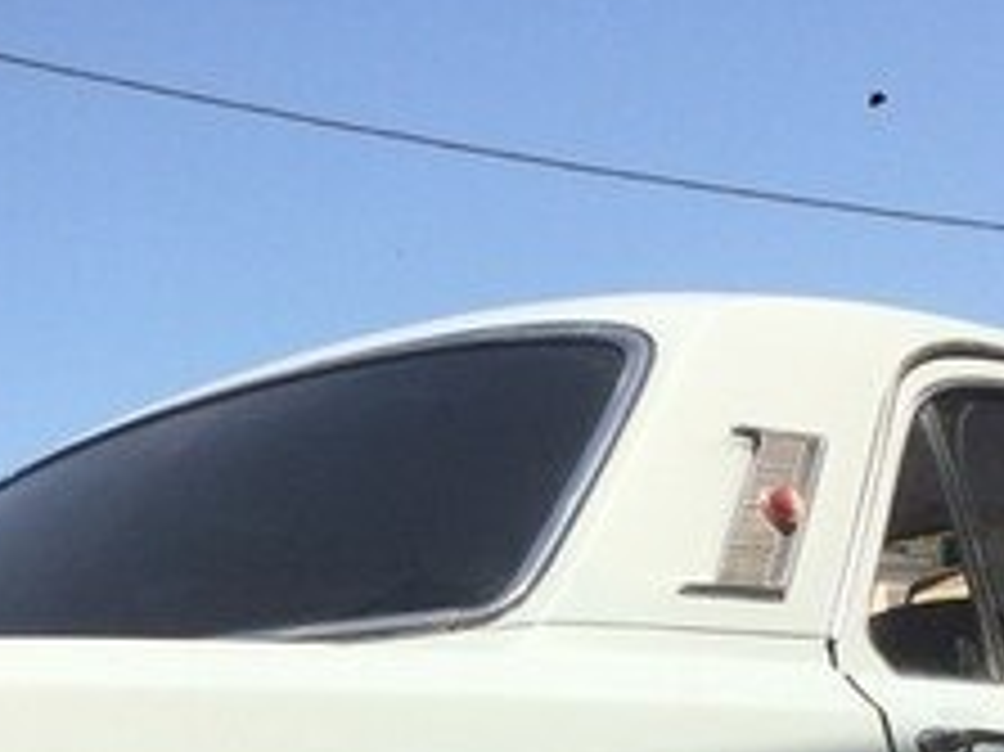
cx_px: 333
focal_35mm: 86
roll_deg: -1.9
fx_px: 2493
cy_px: 1069
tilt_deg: -6.0
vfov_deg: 16.0
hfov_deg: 22.7
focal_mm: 4.15
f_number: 2.2
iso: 32
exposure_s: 1/1866
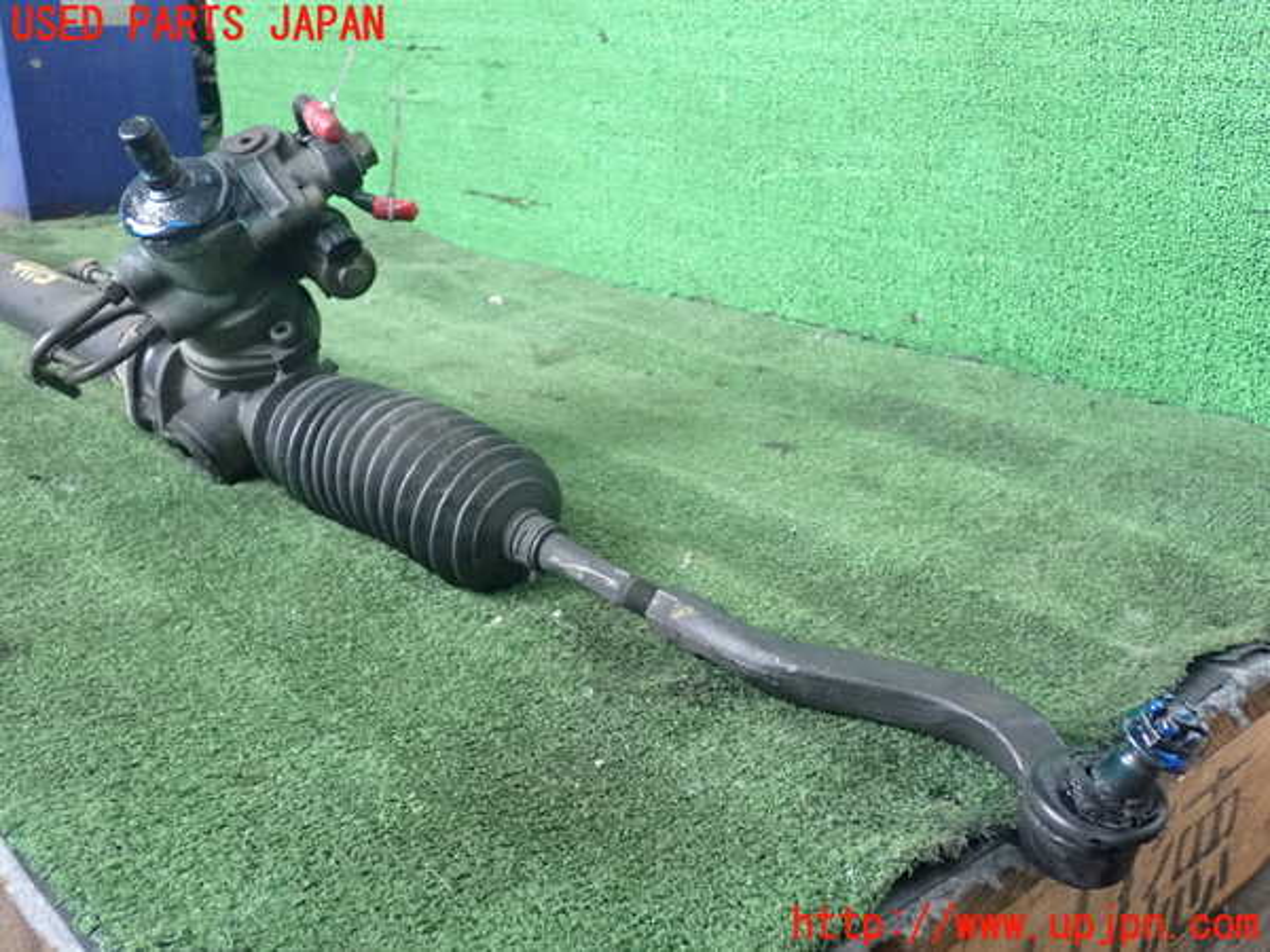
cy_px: 476
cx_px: 635
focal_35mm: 36
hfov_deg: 51.4
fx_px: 1321
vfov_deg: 39.7
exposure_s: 1/125
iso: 1600
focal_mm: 6.37
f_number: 2.5
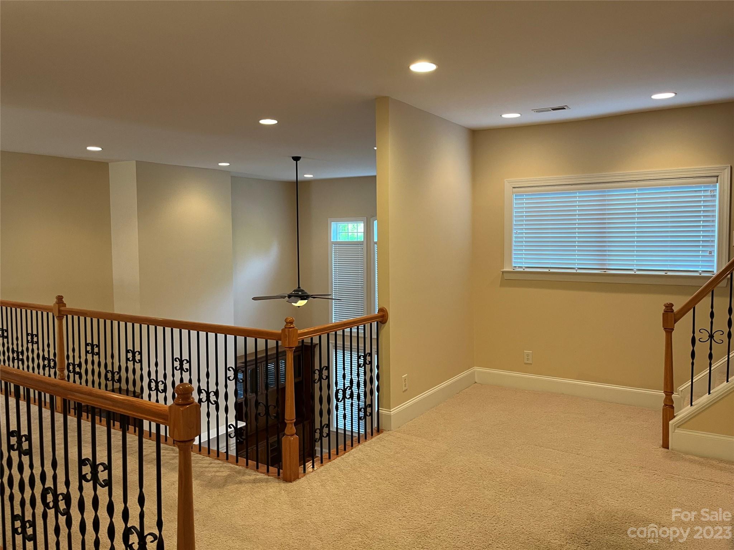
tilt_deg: -2.9
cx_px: 367
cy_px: 275
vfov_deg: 53.1
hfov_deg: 67.3
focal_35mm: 26
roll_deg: +0.1
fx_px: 551
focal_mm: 5.1
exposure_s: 1/60
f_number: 1.6
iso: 125
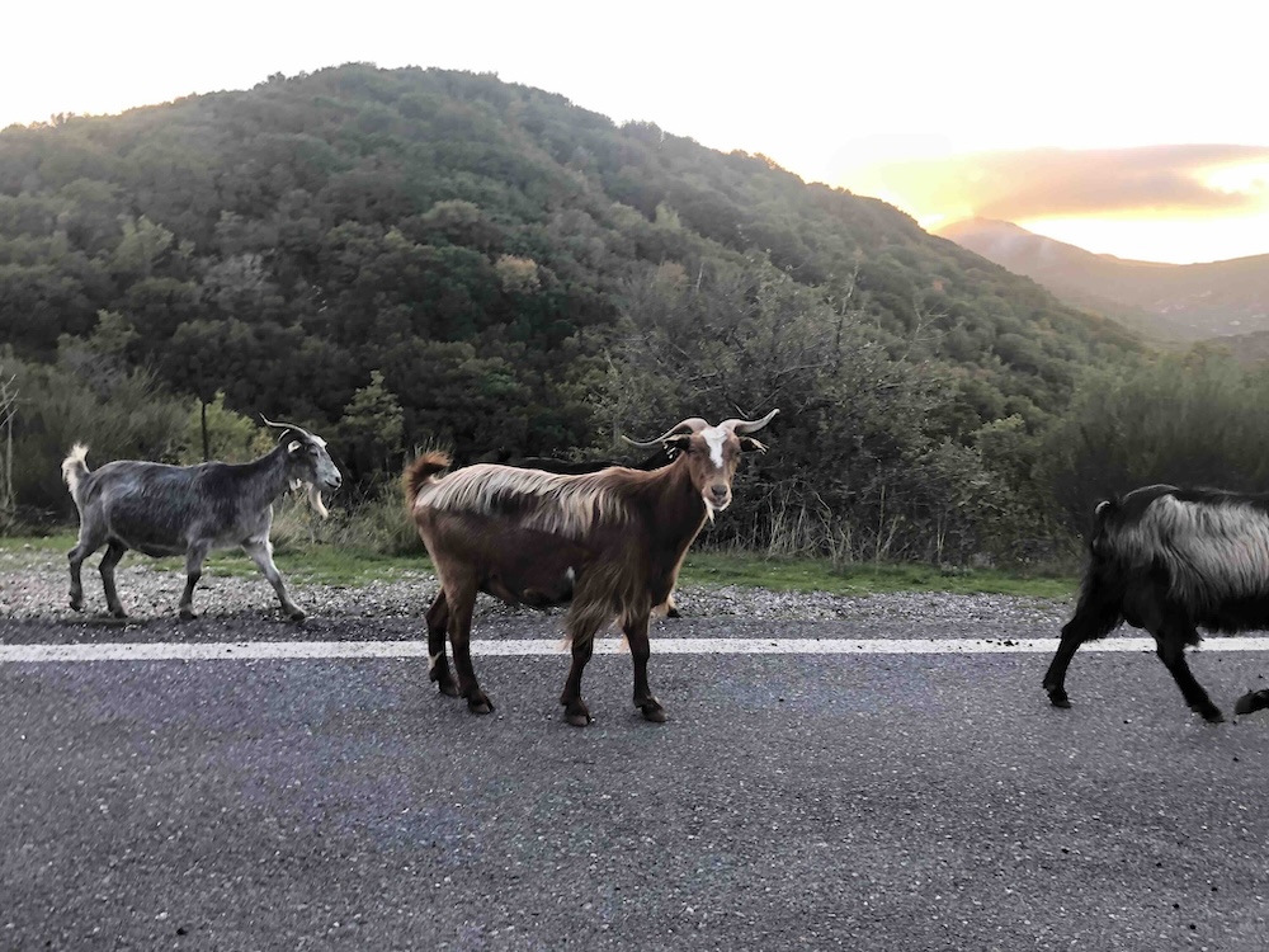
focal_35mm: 28
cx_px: 634
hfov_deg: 63.4
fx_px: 1026
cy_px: 476
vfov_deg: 49.7
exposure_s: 1/120
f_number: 1.8
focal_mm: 3.99
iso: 64
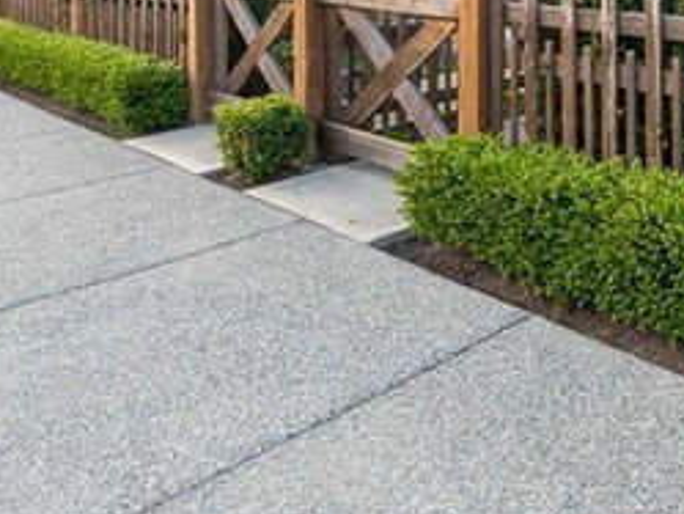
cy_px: -81
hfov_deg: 43.3
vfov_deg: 32.8
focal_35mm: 37
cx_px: 679
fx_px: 731
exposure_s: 1/200
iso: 100
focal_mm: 12
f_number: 6.3
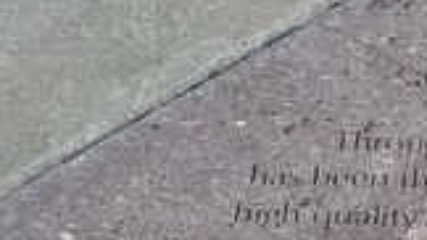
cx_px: 588
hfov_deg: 15.6
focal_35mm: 129
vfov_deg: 9.0
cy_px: 427
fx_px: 1460
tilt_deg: -53.1
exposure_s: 1/234
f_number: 1.78
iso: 64
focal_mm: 6.76
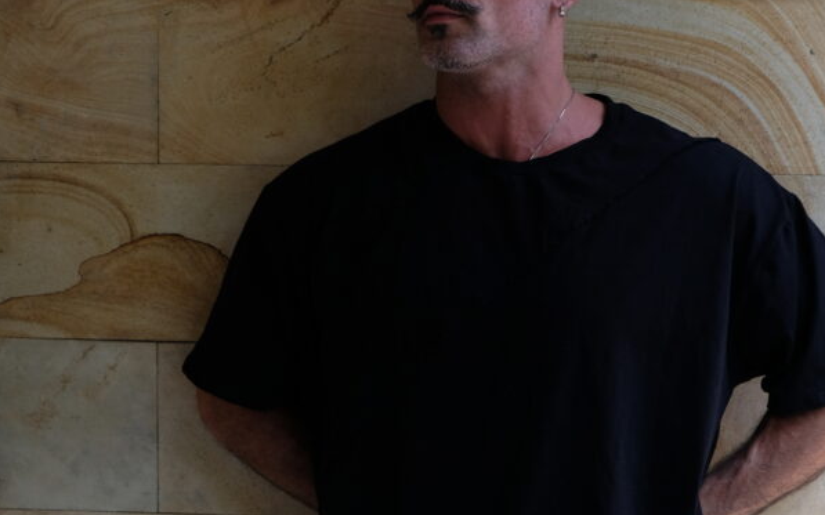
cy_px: 220
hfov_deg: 25.1
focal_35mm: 82
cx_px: 549
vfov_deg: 15.9
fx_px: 1844
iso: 320
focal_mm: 26.5
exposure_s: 1/200
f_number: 3.2
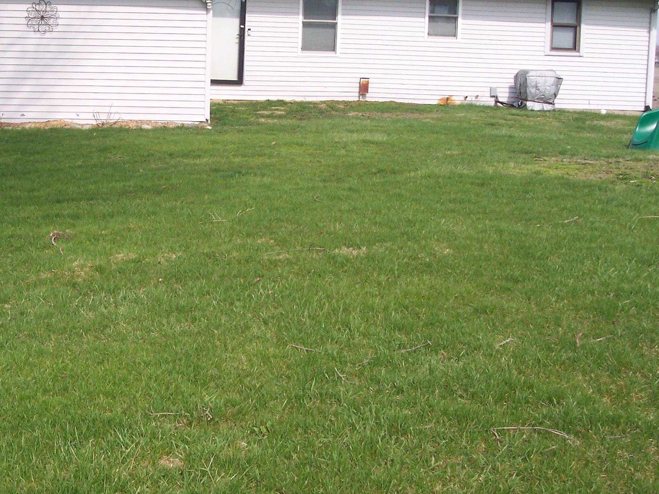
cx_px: 182
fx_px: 1161
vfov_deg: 24.0
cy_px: 189
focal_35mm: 61
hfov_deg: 31.2
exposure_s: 1/700
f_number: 4.8
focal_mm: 8
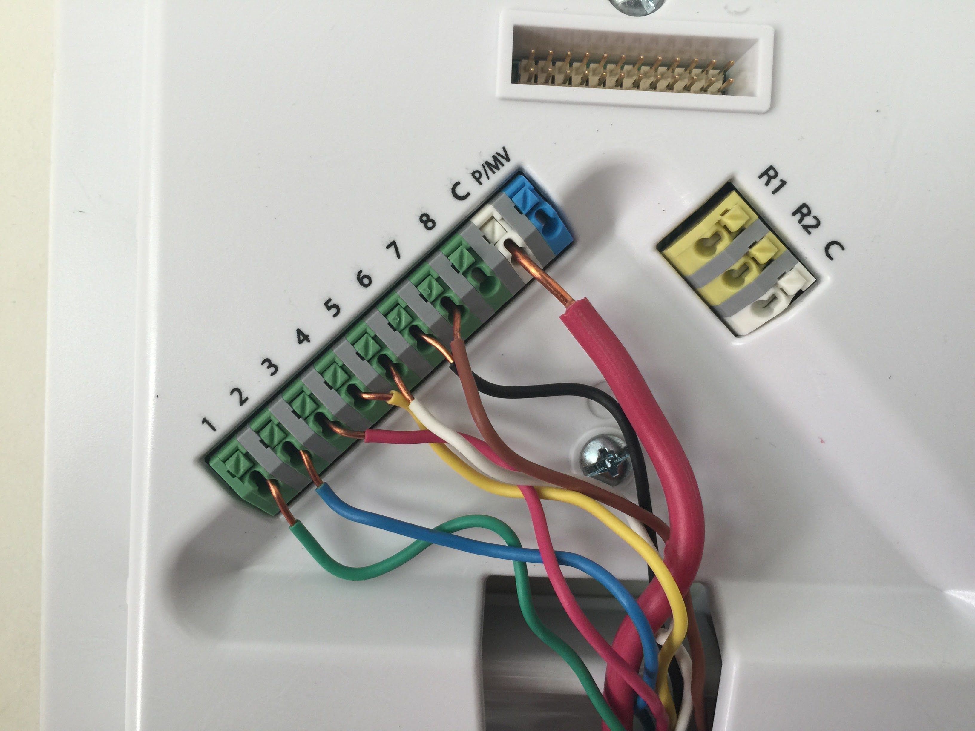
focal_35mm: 29
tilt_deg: -2.5
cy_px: 366
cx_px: 488
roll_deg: -3.7
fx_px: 817
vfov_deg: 48.2
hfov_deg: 61.7
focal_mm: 4.15
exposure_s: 1/30
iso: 32
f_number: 2.2
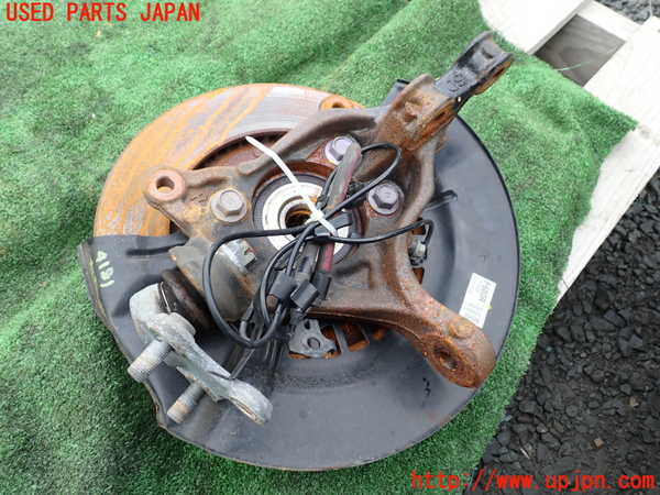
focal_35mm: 30
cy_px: 248
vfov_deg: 46.8
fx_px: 572
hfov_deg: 60.0
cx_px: 330
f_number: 3.2
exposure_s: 1/125
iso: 100
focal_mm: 5.4
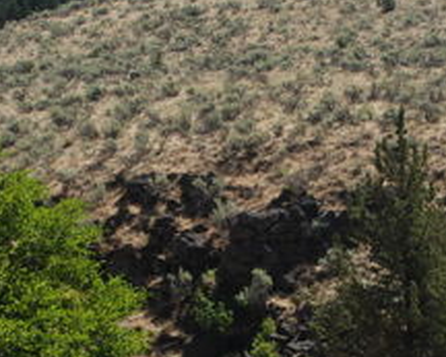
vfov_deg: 10.5
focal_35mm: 146
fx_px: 1928
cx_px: 413
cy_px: 342
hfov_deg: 13.1
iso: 125
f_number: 5.6
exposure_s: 1/125
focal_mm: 28
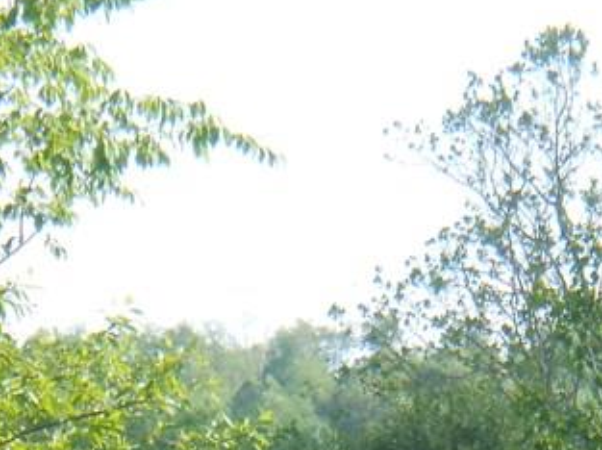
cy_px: 717
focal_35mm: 511
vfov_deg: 2.9
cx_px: 473
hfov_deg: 3.9
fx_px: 8876
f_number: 6.5
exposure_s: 1/80
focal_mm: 27.6
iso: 80
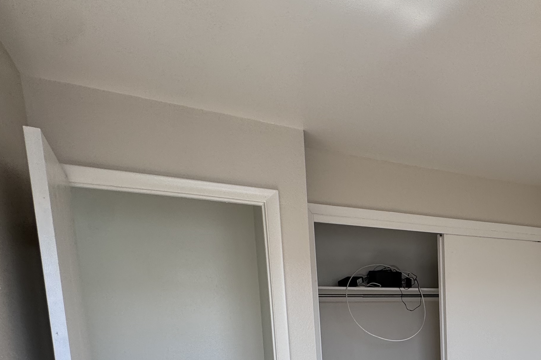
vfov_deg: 36.4
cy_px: 370
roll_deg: -0.1
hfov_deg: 49.4
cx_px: 525
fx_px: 481
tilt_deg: -8.8
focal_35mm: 32
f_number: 2.2
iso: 40
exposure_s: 1/131
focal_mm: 2.22
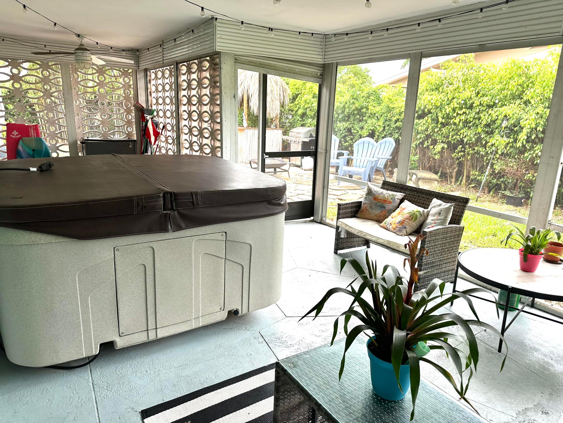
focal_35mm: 24
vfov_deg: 56.8
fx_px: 390
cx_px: 282
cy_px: 212
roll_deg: -2.3
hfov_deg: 71.6
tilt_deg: -15.1
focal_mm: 6.86
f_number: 1.78
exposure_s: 1/121
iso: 80
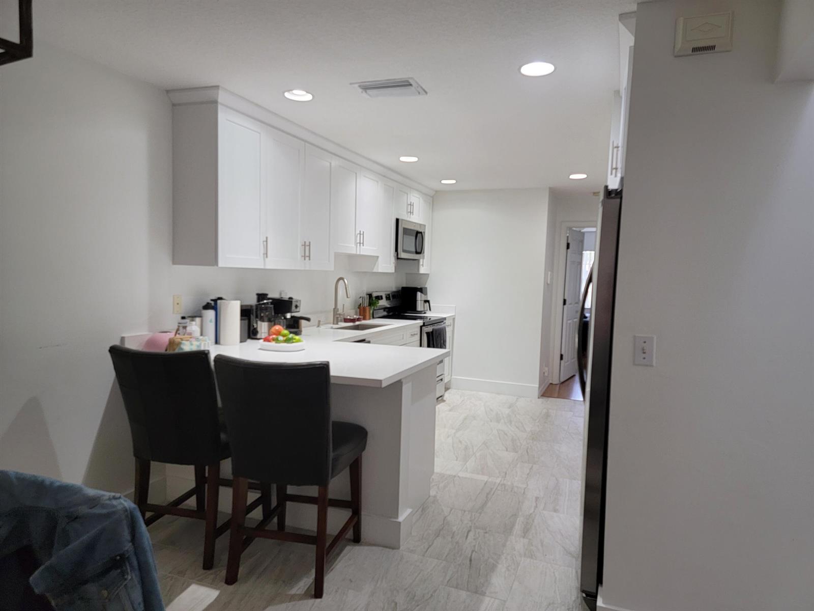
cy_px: 306
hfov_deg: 71.6
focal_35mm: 24
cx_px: 407
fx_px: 564
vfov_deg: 56.8
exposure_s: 1/119
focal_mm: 6.7
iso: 200
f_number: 1.8
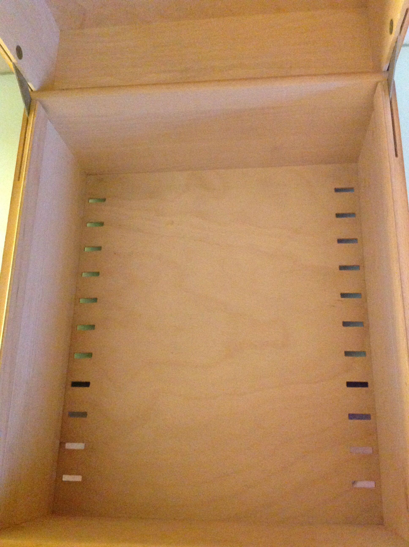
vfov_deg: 52.7
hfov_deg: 40.6
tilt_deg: -69.8
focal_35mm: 35
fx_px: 553
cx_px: 204
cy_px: 274
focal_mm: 4.28
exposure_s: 1/17
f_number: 2.4
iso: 800
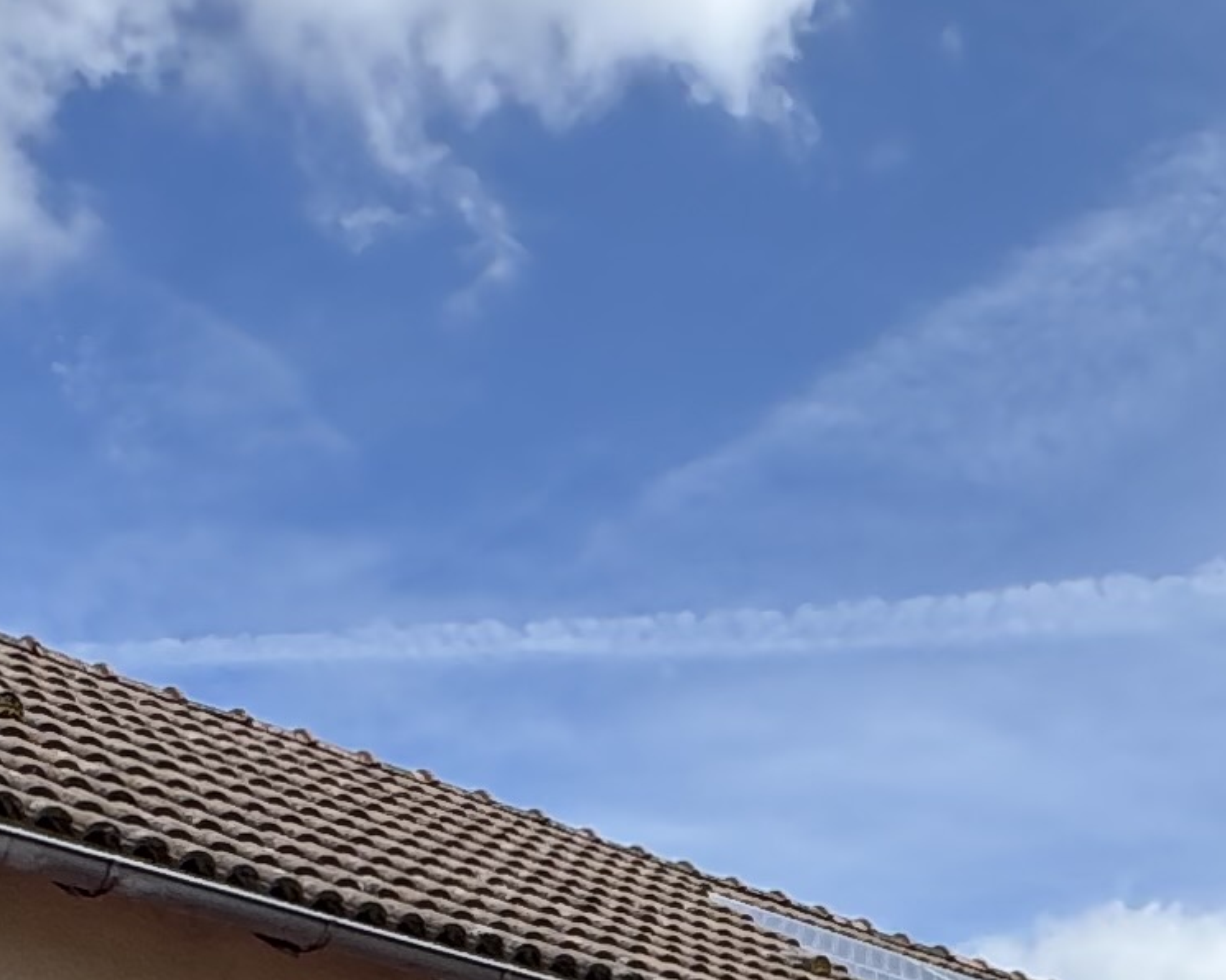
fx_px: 2685
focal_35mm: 74
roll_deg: +2.6
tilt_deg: +2.4
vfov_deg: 17.2
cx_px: 811
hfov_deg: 25.6
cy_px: 1730
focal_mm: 2.22
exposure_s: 1/1020
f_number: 2.2
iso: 50
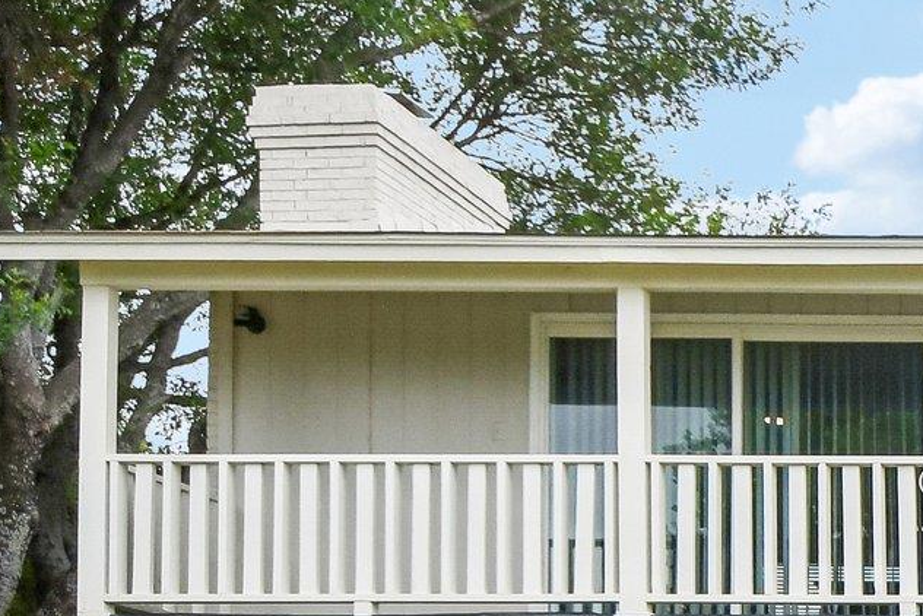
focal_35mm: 68
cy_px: 573
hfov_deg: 23.0
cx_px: 1443
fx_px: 1744
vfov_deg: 19.6
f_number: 8
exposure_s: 1/1250
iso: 400
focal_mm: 14
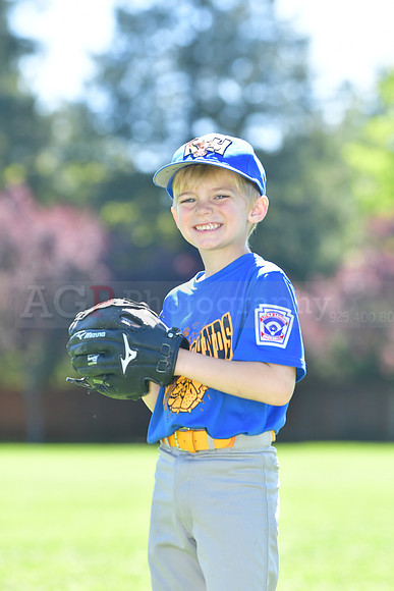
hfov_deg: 6.3
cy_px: 296
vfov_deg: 9.5
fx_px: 3568
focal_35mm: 218
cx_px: 197
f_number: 4.5
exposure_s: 1/800
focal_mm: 145
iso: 400
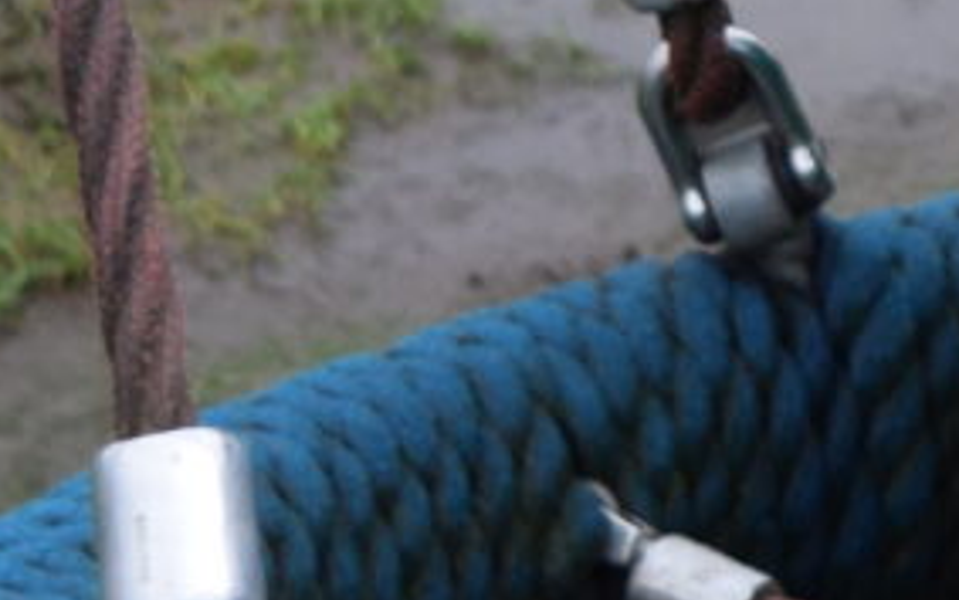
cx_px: 1976
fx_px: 9149
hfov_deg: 5.8
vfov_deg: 3.7
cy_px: -641
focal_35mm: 350
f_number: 4.5
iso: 400
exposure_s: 1/1250
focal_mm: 30
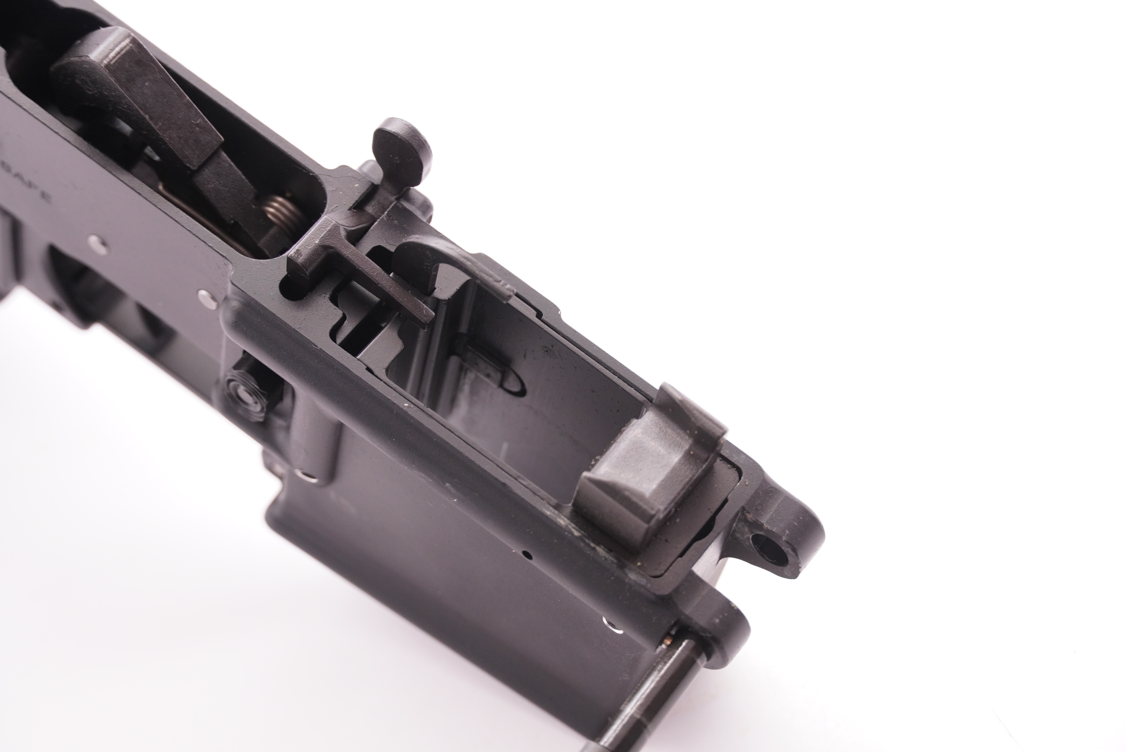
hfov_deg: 21.2
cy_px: 376
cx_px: 563
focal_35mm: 96
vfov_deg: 14.3
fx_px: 3004
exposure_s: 1/125
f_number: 5.6
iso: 1000
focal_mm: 64
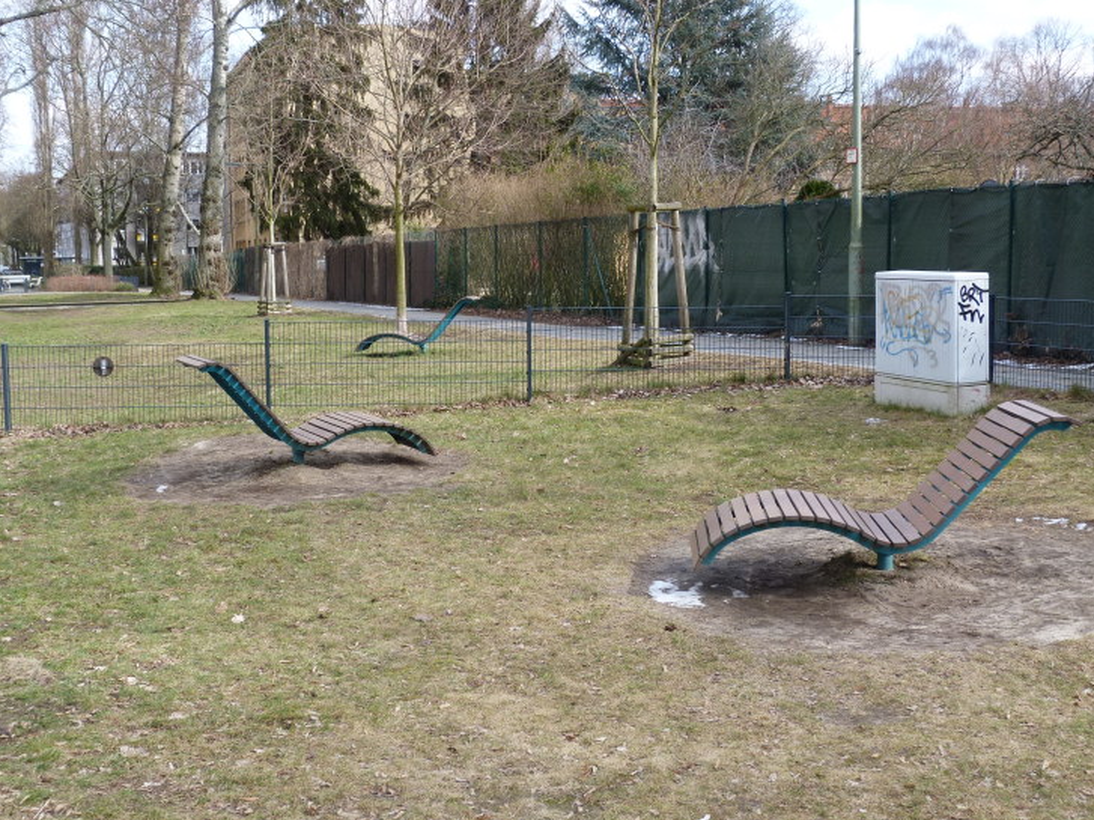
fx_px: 1390
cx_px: 528
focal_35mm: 44
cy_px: 391
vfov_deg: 32.9
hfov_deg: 42.9
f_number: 4
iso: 80
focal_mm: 7.3
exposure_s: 1/160
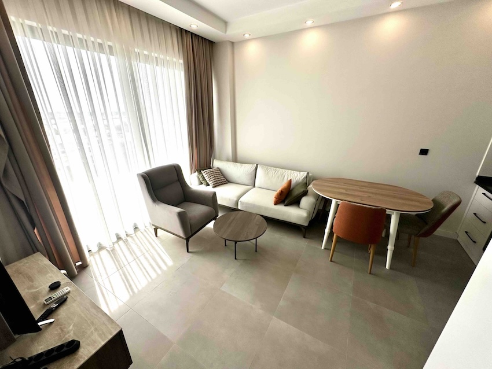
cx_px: 246
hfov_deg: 102.0
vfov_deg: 85.7
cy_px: 184
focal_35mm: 14
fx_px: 199
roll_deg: +0.9
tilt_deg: -20.0
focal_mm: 2.22
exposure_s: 1/622
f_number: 2.2
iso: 40
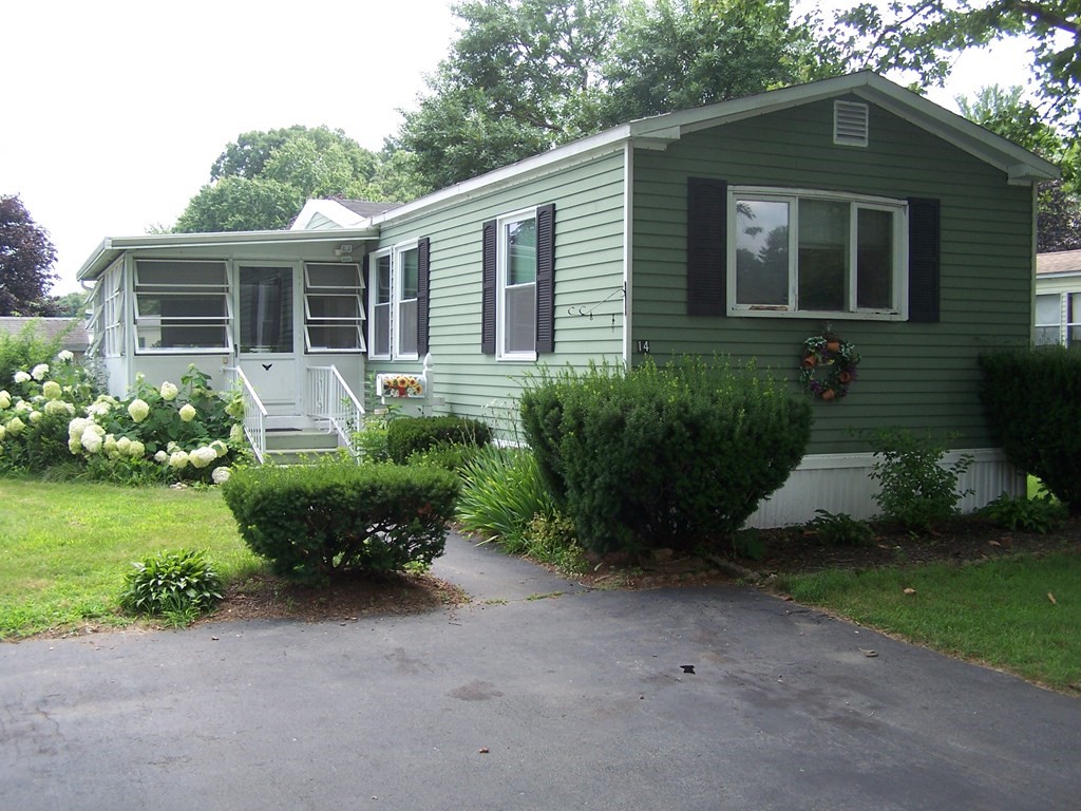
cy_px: 406
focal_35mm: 38
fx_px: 1187
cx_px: 540
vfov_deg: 37.7
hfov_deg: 49.0
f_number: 2.8
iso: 80
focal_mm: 6.3
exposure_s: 1/320
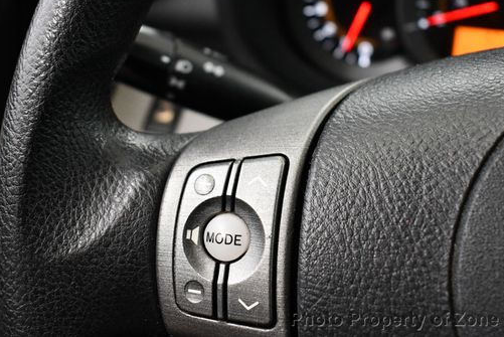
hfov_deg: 42.7
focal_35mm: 46
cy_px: 123
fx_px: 645
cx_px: 278
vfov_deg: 29.2
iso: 2200
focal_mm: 18
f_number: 3.5
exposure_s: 1/125
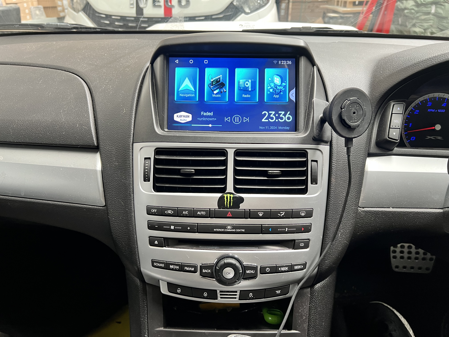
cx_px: 224
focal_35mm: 26
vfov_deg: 53.1
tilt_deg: -27.2
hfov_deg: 67.3
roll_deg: +0.1
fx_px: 337
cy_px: 168
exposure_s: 1/79
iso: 125
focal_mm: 5.7
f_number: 1.5
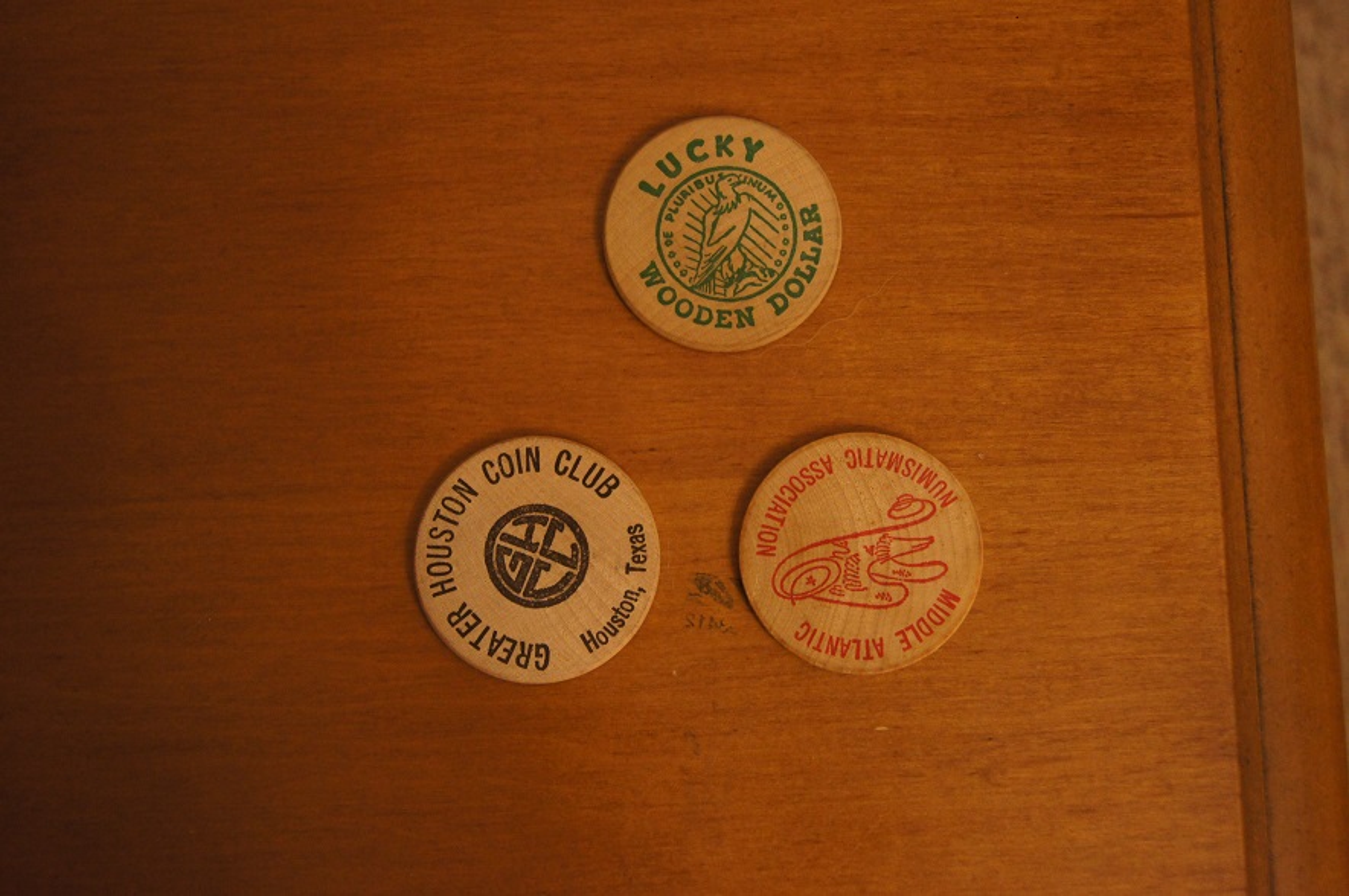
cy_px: 448
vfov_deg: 25.7
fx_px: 1965
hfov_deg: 37.9
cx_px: 674
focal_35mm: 52
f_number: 5
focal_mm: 35
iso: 1600
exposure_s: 1/25
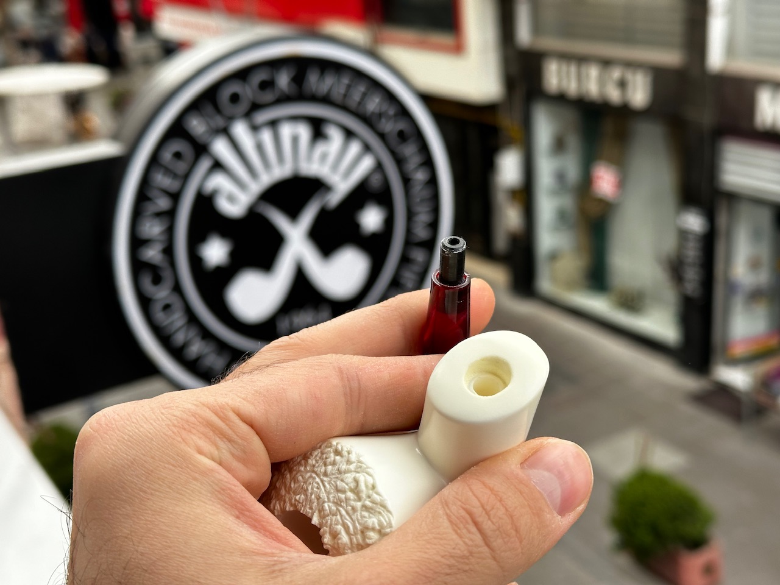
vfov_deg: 30.3
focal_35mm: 48
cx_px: 390
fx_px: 1082
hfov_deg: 39.7
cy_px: 292
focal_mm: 6.86
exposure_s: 1/411
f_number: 1.78
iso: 64
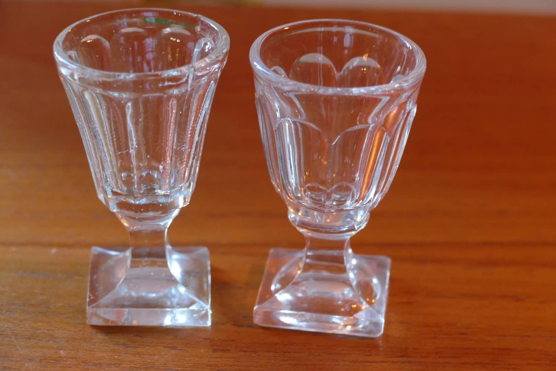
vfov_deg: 11.6
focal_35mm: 118
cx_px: 278
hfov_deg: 17.3
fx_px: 1822
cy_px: 186
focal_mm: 43.05
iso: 1600
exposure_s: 1/20
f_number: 3.9
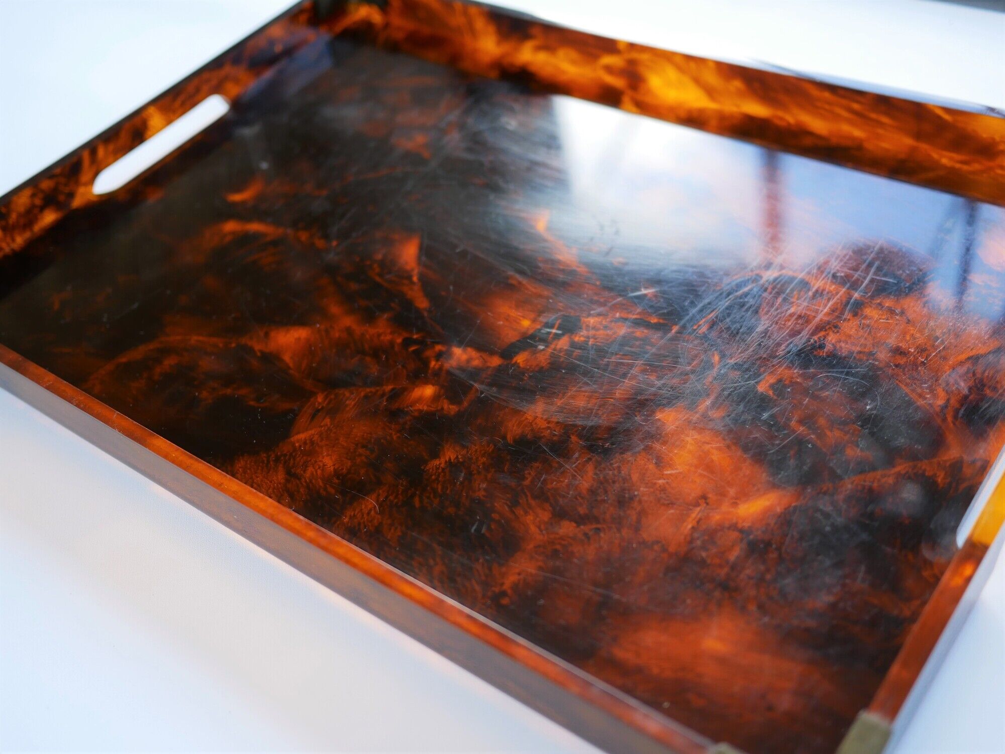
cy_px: 377
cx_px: 502
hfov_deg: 46.8
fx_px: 1162
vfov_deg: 36.0
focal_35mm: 40
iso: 200
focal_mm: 20
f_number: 1.7
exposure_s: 1/60
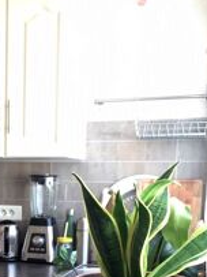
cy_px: 235
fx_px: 487
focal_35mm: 61
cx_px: 3
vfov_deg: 30.6
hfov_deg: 23.1
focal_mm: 4.15
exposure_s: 1/33
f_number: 2.2
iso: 80
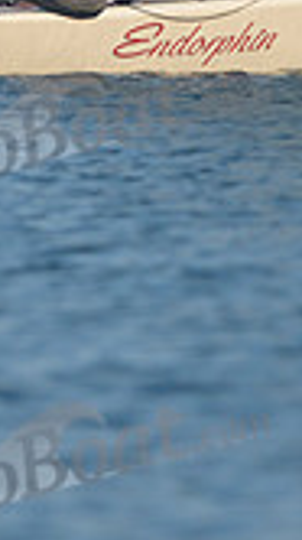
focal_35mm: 951
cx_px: 442
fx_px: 13580
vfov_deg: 2.3
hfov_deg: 1.3
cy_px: -76
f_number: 4.5
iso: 280
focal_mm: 260
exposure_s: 1/2000
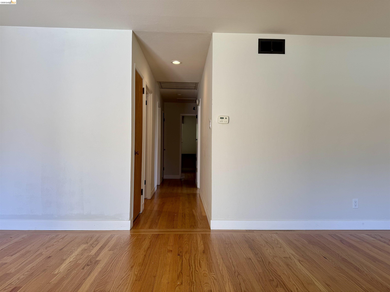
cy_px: 146
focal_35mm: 24
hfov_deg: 71.6
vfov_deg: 56.8
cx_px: 195
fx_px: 270
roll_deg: -1.0
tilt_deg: +0.9
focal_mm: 6.76
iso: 64
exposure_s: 1/155
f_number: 1.78
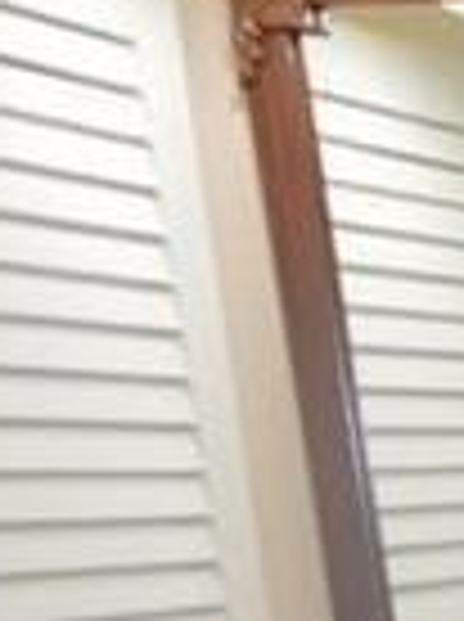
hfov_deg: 9.9
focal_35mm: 107
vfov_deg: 16.4
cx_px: 1451
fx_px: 1918
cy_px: 994
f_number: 4.5
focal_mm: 10
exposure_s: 1/30
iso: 160
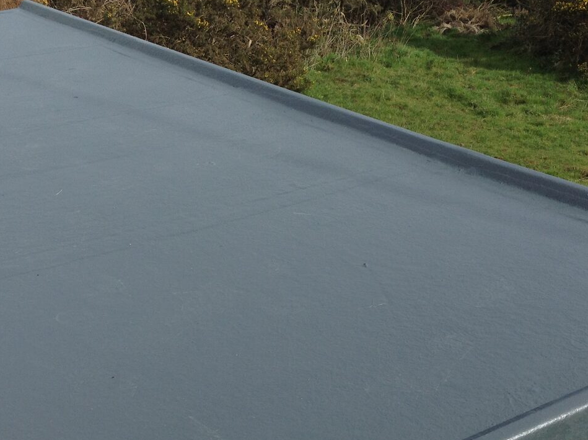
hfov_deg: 32.7
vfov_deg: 24.6
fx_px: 1001
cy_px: 302
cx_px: 301
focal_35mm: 59
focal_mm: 4.28
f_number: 2.4
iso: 50
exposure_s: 1/2160
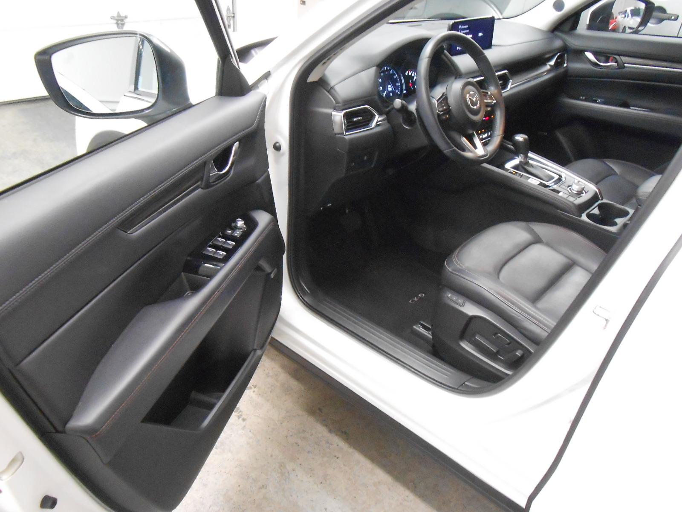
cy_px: 256
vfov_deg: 53.1
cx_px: 341
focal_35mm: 26
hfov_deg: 67.3
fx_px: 512
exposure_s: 1/13
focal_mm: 4.6
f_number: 3.5
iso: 800
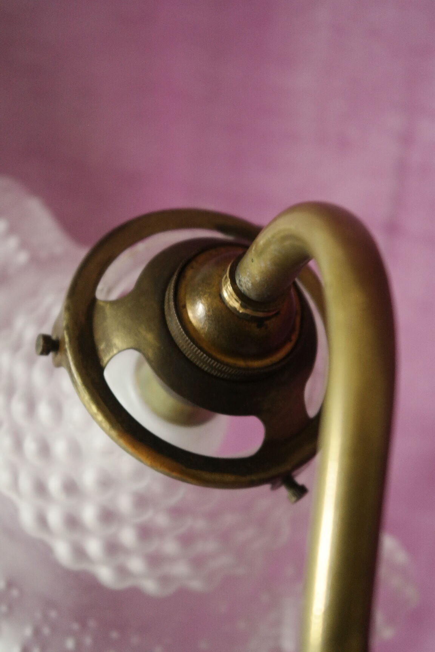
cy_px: 326
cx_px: 218
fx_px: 1396
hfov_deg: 17.7
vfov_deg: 26.3
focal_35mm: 77
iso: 1600
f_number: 5.6
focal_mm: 50
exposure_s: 1/30
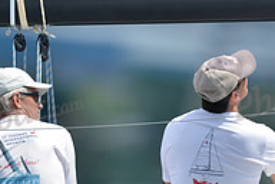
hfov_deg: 1.1
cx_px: 159
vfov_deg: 0.8
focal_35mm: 1813
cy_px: 179
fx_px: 13848
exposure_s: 1/2000
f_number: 4.5
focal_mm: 600
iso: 200
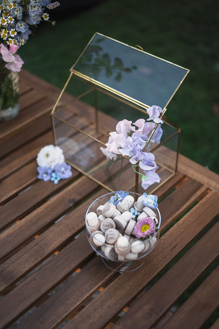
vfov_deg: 39.6
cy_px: 164
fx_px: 456
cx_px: 110
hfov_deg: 27.0
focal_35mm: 50
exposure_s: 1/500
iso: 50
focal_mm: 50
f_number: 1.8
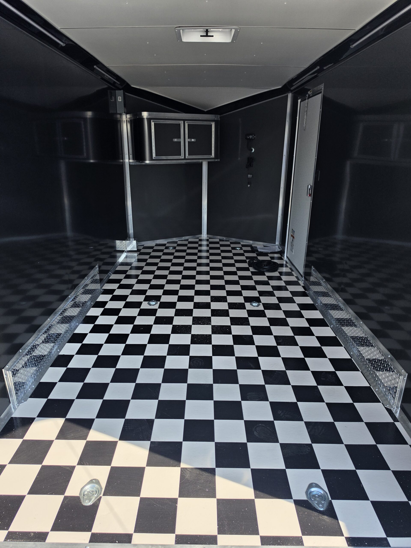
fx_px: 364
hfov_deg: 58.9
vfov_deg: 73.9
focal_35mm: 23
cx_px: 206
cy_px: 274
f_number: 1.4
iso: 64
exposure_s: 1/4764
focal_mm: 6.5
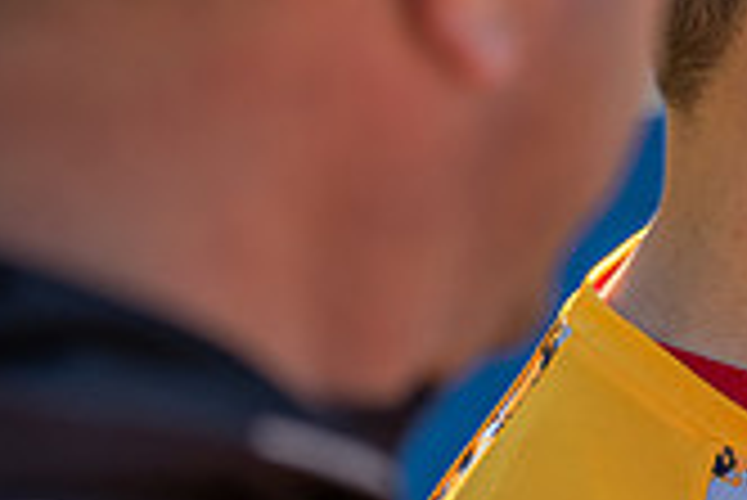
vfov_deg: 5.6
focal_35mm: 245
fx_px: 5088
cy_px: 255
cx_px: 1224
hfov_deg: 8.2
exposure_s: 1/800
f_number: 2.8
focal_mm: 70
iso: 80
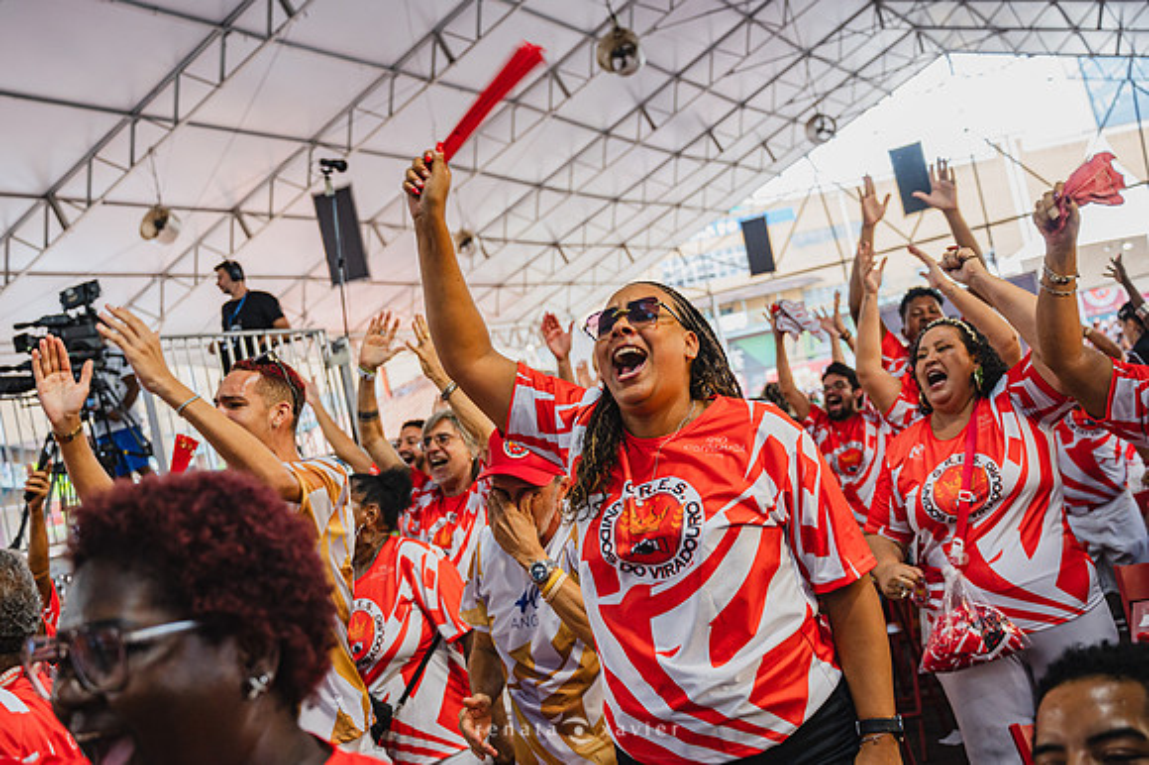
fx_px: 1308
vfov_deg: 32.6
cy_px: 382
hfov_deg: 47.4
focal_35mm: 41
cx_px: 574
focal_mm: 41
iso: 1000
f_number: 4
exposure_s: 1/320
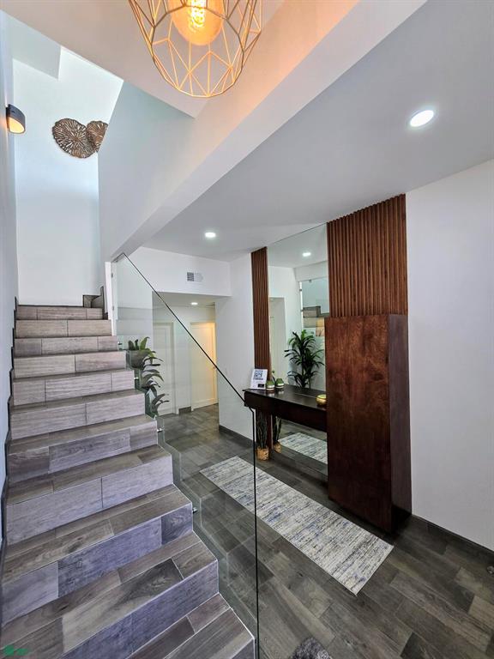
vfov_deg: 106.2
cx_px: 247
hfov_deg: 89.9
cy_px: 330
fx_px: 247
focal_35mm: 13
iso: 125
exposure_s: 1/60
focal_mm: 2.2
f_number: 2.2
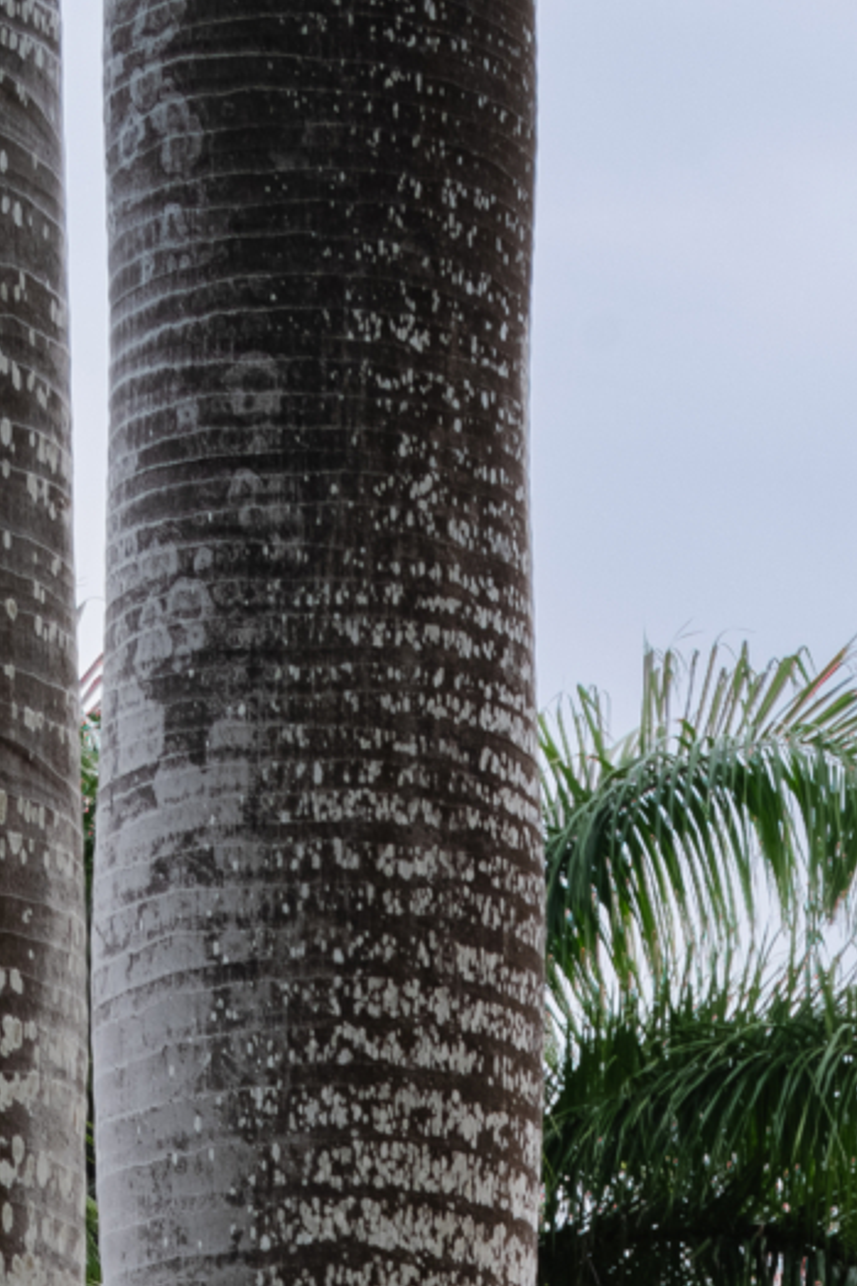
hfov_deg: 6.0
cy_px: 2682
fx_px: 7860
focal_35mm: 220
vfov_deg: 8.8
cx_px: 1890
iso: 250
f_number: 13
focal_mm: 45
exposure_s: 1/640
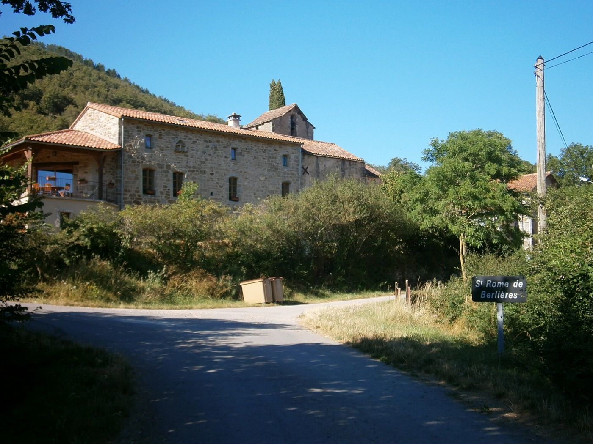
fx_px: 805
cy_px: 222
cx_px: 296
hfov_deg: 40.4
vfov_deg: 30.9
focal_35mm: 47
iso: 80
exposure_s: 1/400
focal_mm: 8.3
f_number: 3.4
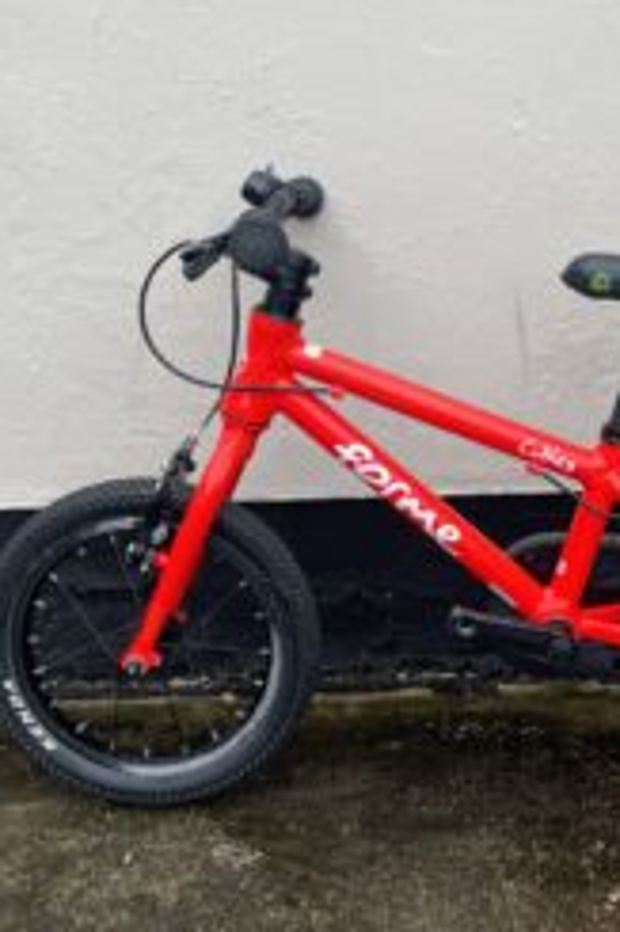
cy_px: 399
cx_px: 483
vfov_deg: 37.5
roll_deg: +3.0
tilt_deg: -15.6
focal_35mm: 53
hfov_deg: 25.1
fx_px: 1371
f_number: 1.6
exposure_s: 1/164
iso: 32
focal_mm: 4.2
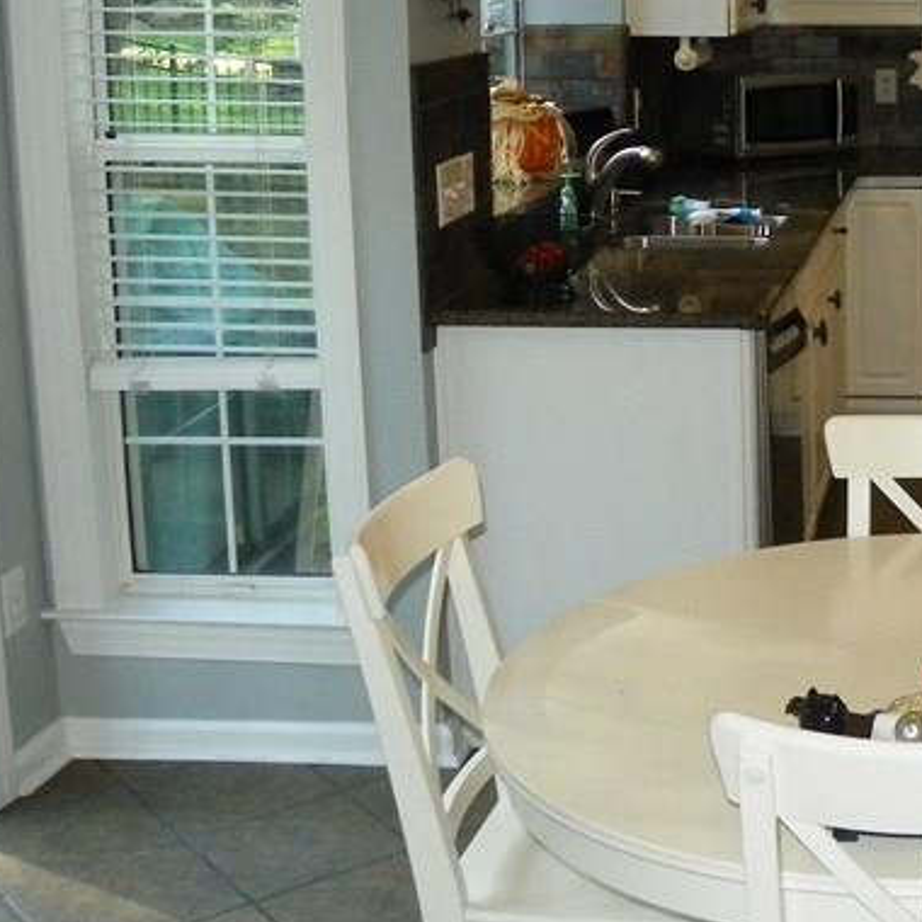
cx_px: 1109
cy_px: 192
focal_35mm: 62
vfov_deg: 27.2
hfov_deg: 25.0
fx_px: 1868
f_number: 2.8
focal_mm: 4.6
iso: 200
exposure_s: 1/125
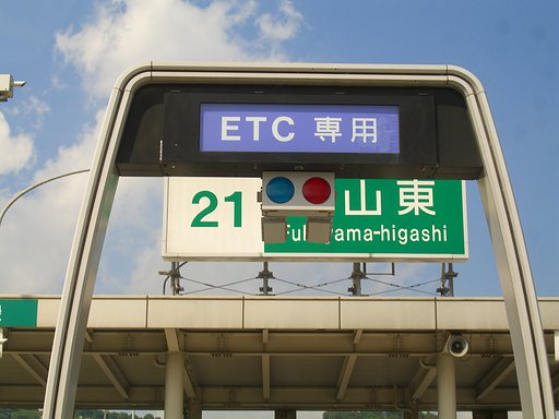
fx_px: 1292
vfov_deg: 18.4
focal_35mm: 80
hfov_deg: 24.4
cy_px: 210
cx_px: 280
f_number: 6
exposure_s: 1/250
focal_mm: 16.6
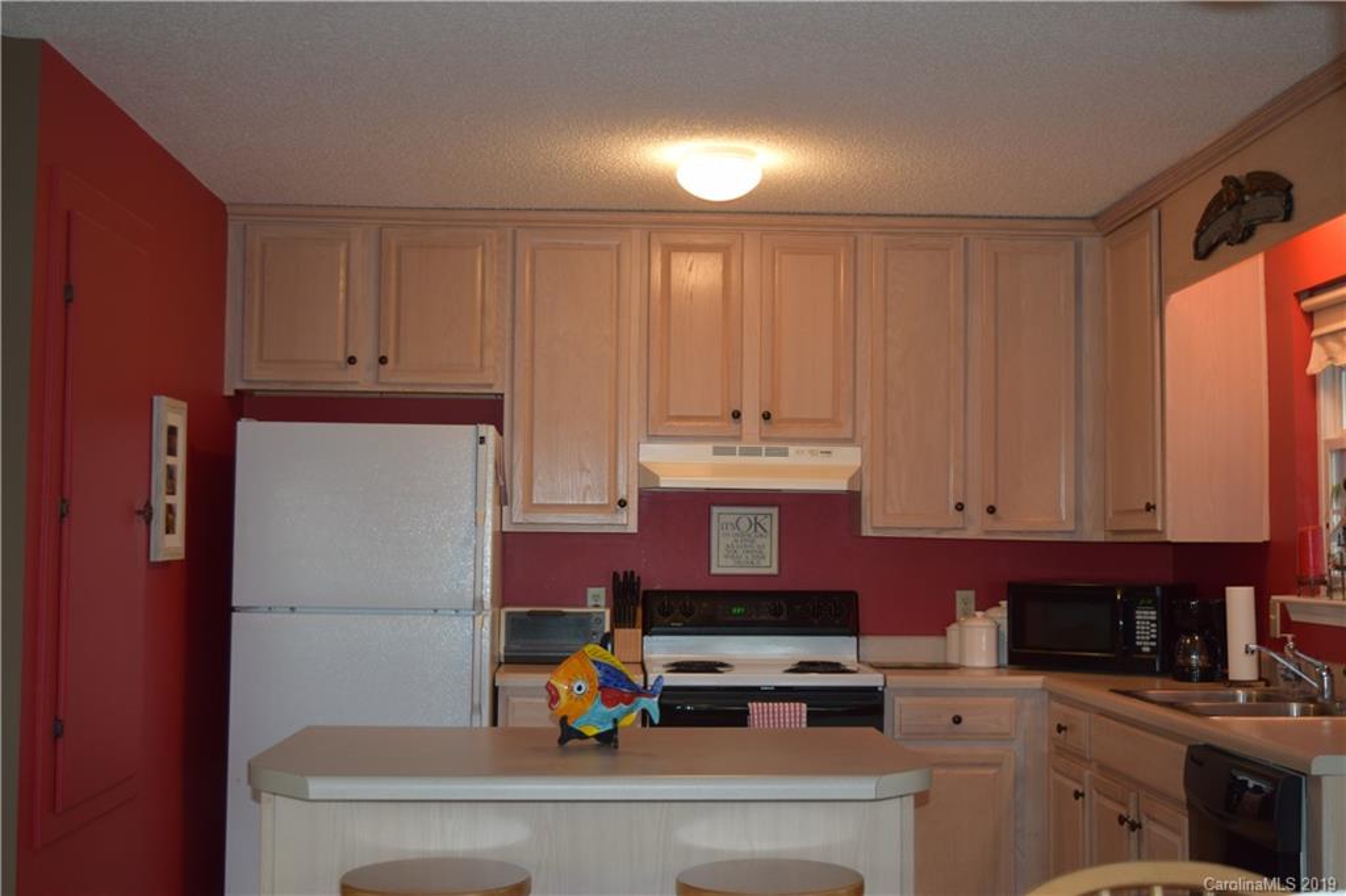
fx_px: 1738
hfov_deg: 42.3
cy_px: 448
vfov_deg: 28.9
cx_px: 673
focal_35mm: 46
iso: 400
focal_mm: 31
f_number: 4.2
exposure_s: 1/30
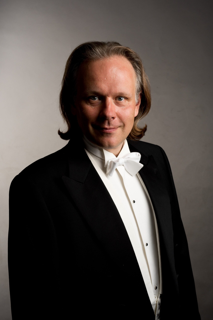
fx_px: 443
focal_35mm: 50
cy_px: 160
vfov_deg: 39.6
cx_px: 106
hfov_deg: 27.0
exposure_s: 1/125
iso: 250
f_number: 9
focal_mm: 50
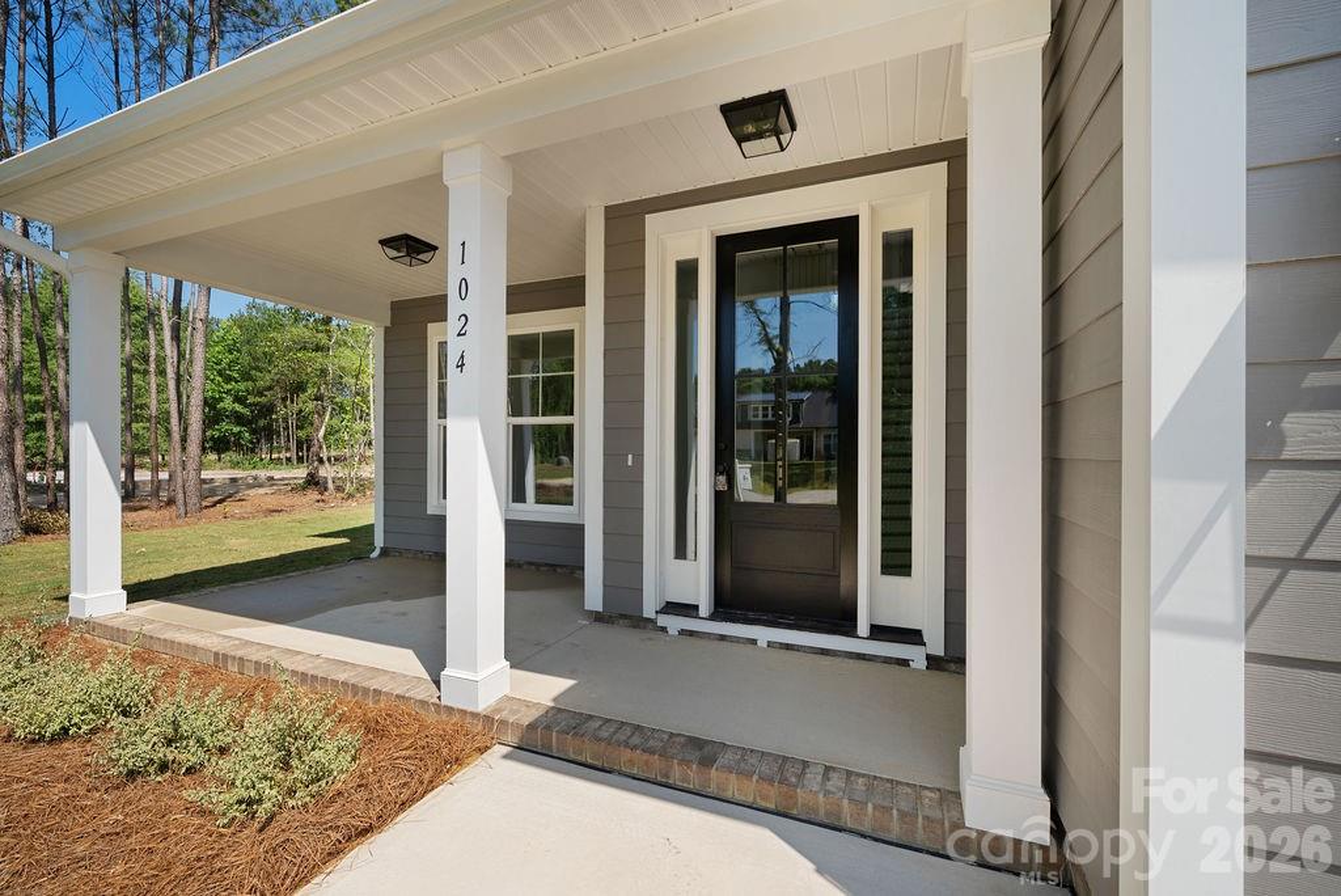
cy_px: 448
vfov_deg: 81.3
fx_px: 522
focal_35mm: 14
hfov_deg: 104.2
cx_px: 670
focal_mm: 14
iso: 100
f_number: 10
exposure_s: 1/20
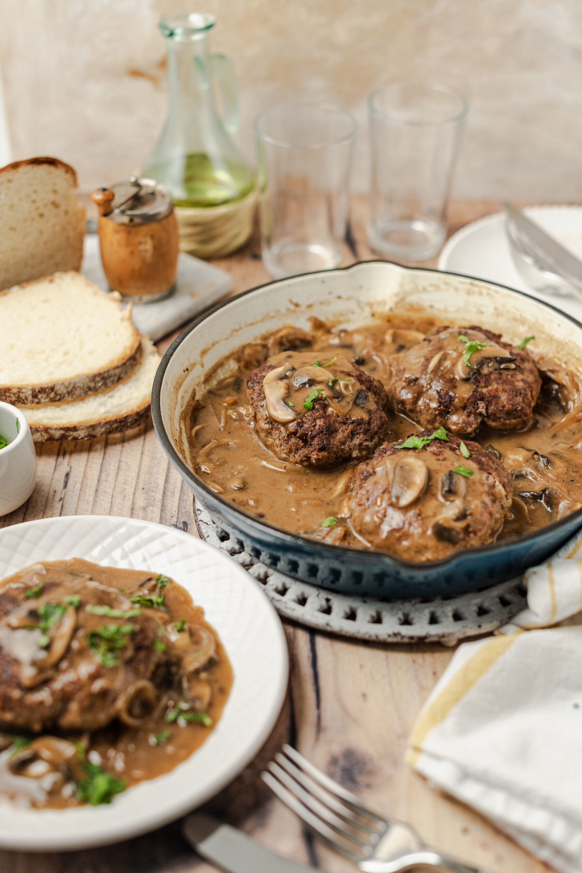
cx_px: 291
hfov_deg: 27.0
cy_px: 436
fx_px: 1212
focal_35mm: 50
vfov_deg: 39.6
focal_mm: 50
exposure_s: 1/80
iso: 320
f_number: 3.2
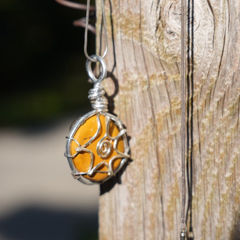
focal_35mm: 113
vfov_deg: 15.4
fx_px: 884
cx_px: 169
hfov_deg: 15.4
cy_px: 93
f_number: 4.5
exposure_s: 1/500
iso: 100
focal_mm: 57.9
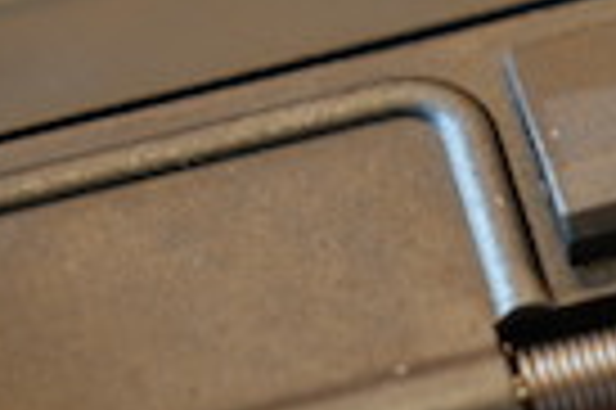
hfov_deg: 6.3
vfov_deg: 4.2
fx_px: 5554
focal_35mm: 325
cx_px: 904
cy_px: 442
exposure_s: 1/5
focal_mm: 57
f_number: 2.8
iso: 200
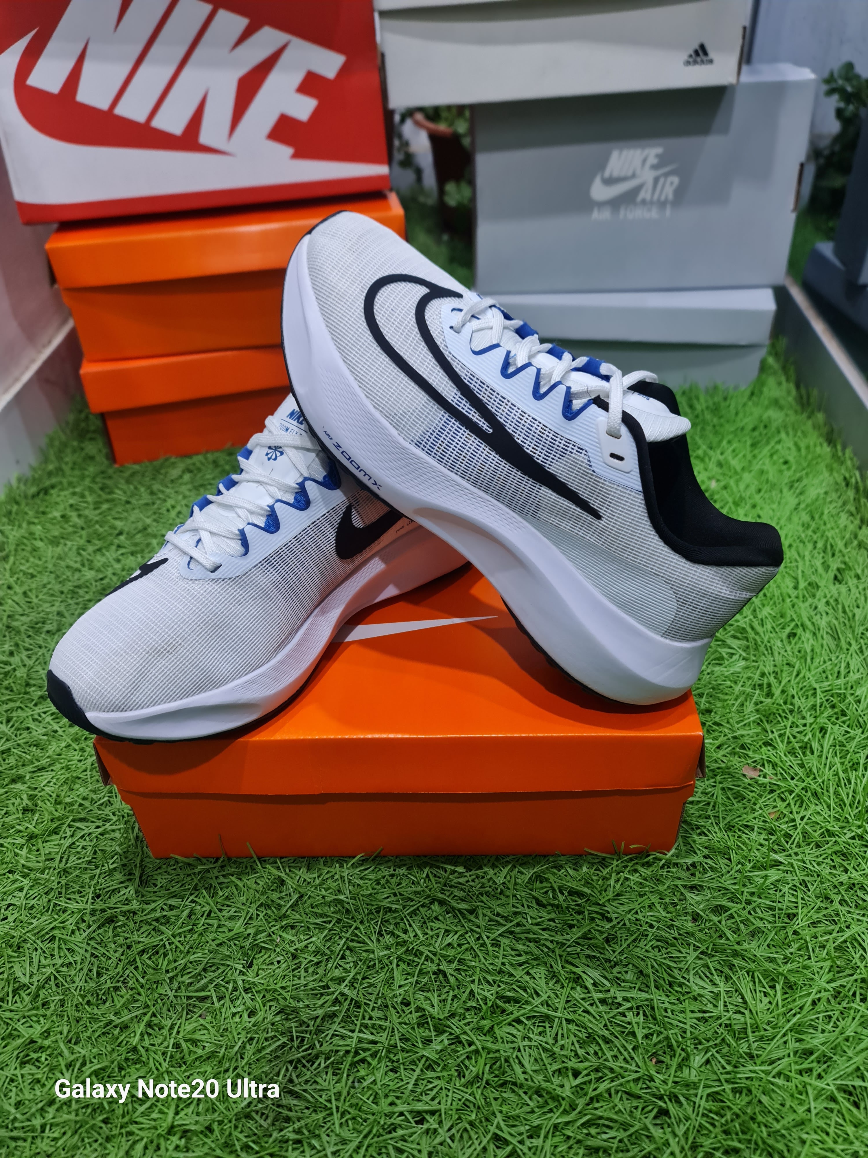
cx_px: 434
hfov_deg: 54.9
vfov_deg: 69.4
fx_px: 836
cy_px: 579
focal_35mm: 25
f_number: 1.8
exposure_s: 1/40
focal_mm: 7
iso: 160
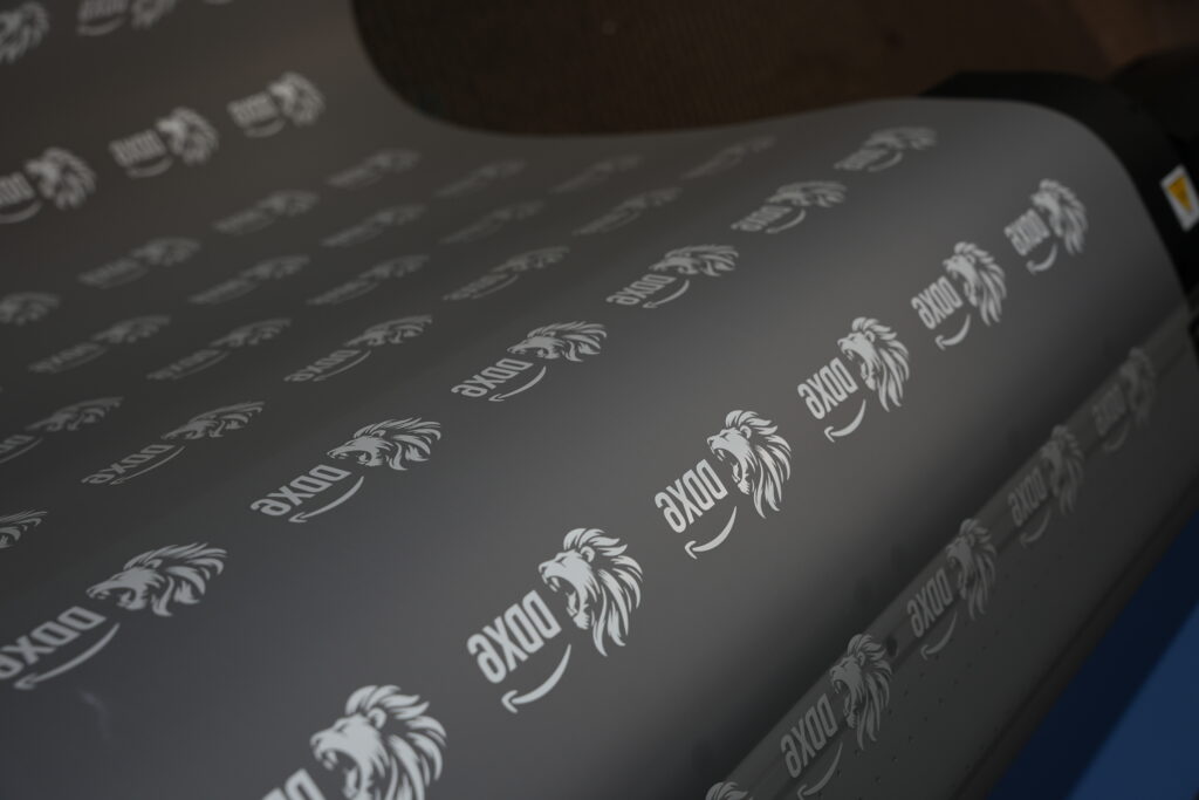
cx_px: 600
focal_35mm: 45
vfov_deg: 30.0
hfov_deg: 43.8
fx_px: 1492
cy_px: 400
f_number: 5
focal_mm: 44.8
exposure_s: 1/50
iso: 160
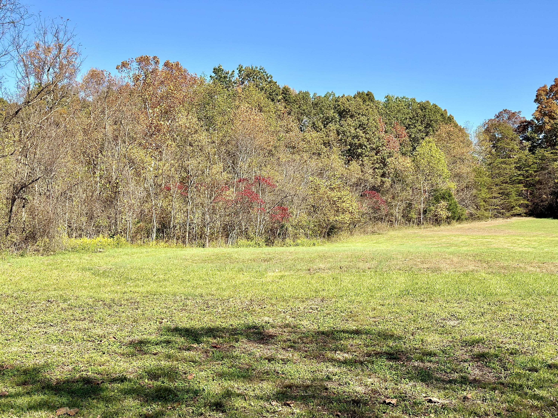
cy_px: 209
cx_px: 279
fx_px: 774
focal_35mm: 48
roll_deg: +0.1
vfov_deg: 30.3
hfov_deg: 39.7
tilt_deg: +0.3
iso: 100
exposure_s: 1/4184
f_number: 1.78
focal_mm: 6.86
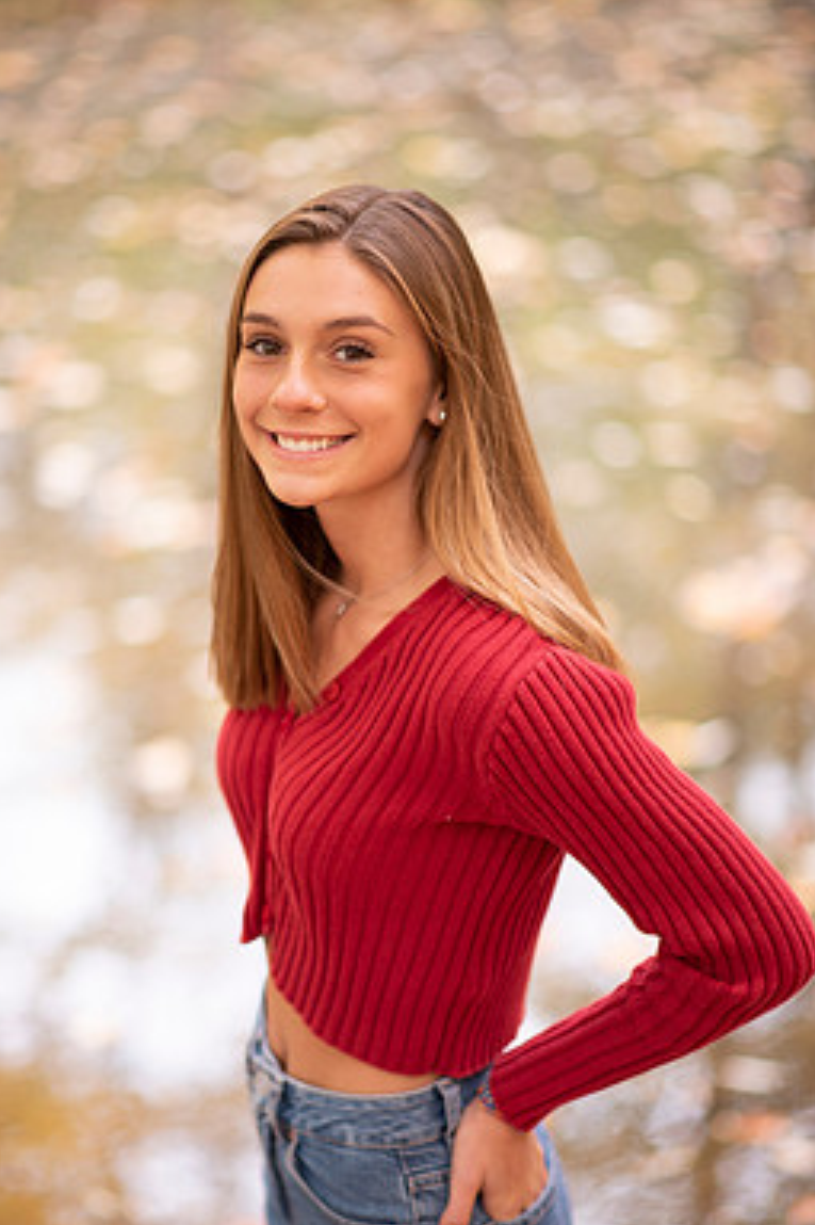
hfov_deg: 13.7
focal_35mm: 100
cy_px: 678
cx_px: 352
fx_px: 3399
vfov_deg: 20.4
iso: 100
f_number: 1.8
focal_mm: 85
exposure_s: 1/100
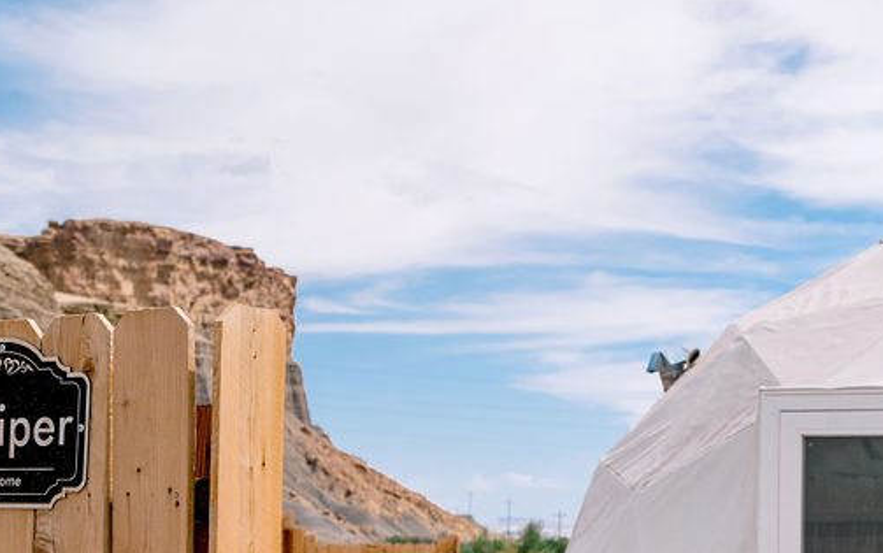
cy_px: 513
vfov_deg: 17.1
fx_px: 1806
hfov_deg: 26.7
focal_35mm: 75
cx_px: 761
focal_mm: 35
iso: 320
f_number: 5
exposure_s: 1/800
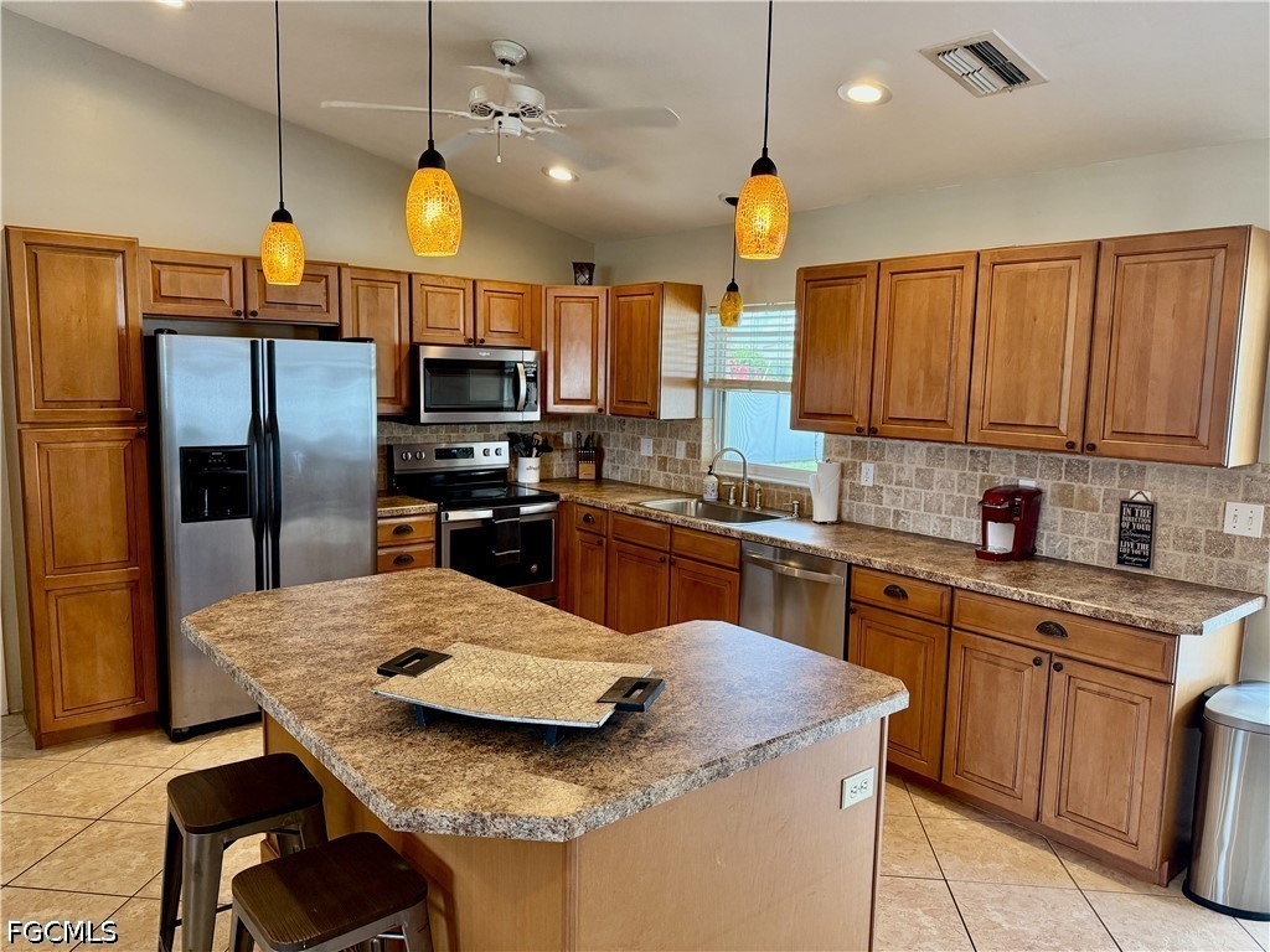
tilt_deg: -5.9
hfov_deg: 71.6
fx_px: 881
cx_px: 635
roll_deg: -0.8
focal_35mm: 24
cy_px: 476
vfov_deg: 56.8
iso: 320
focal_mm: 6.76
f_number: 1.78
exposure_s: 1/120
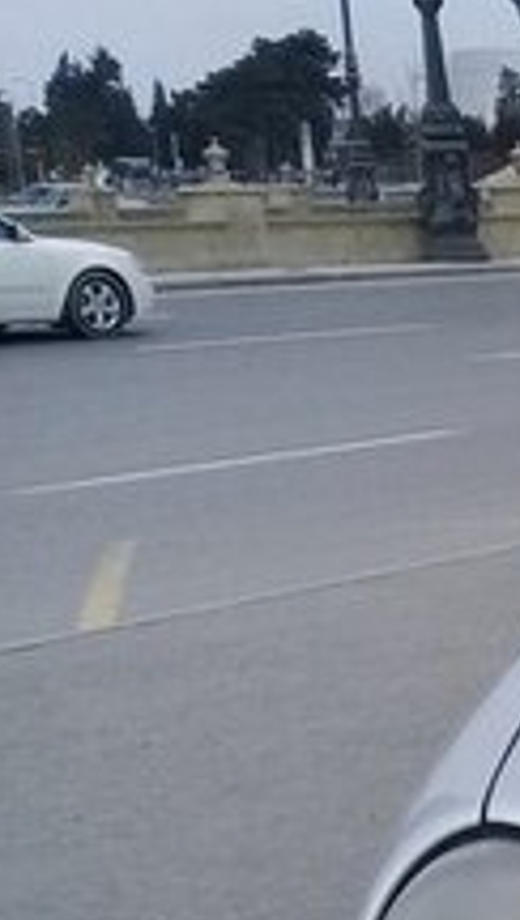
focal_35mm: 103
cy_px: 914
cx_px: 1372
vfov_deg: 20.1
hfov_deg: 9.9
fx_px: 2517
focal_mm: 3.3
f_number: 2.2
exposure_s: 1/858
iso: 50
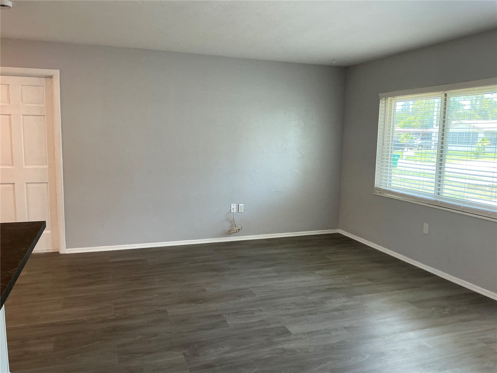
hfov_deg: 63.4
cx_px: 248
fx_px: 402
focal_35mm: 28
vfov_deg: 49.7
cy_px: 186
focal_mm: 3
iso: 80
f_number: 1.8
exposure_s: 1/60
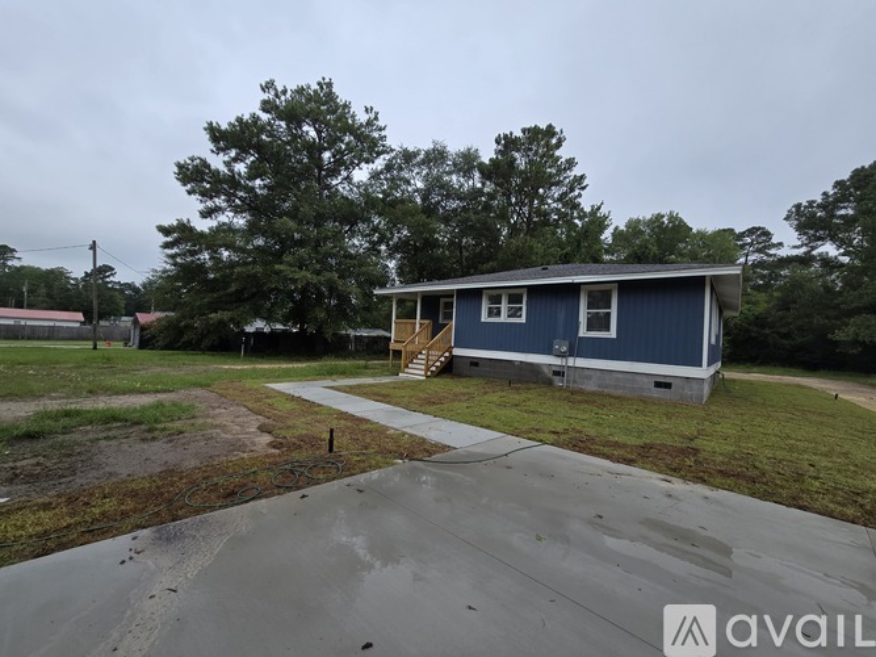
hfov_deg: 106.2
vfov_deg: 89.9
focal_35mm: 13
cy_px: 328
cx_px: 438
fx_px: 329
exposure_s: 1/1142
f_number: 2.2
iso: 50
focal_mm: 2.2
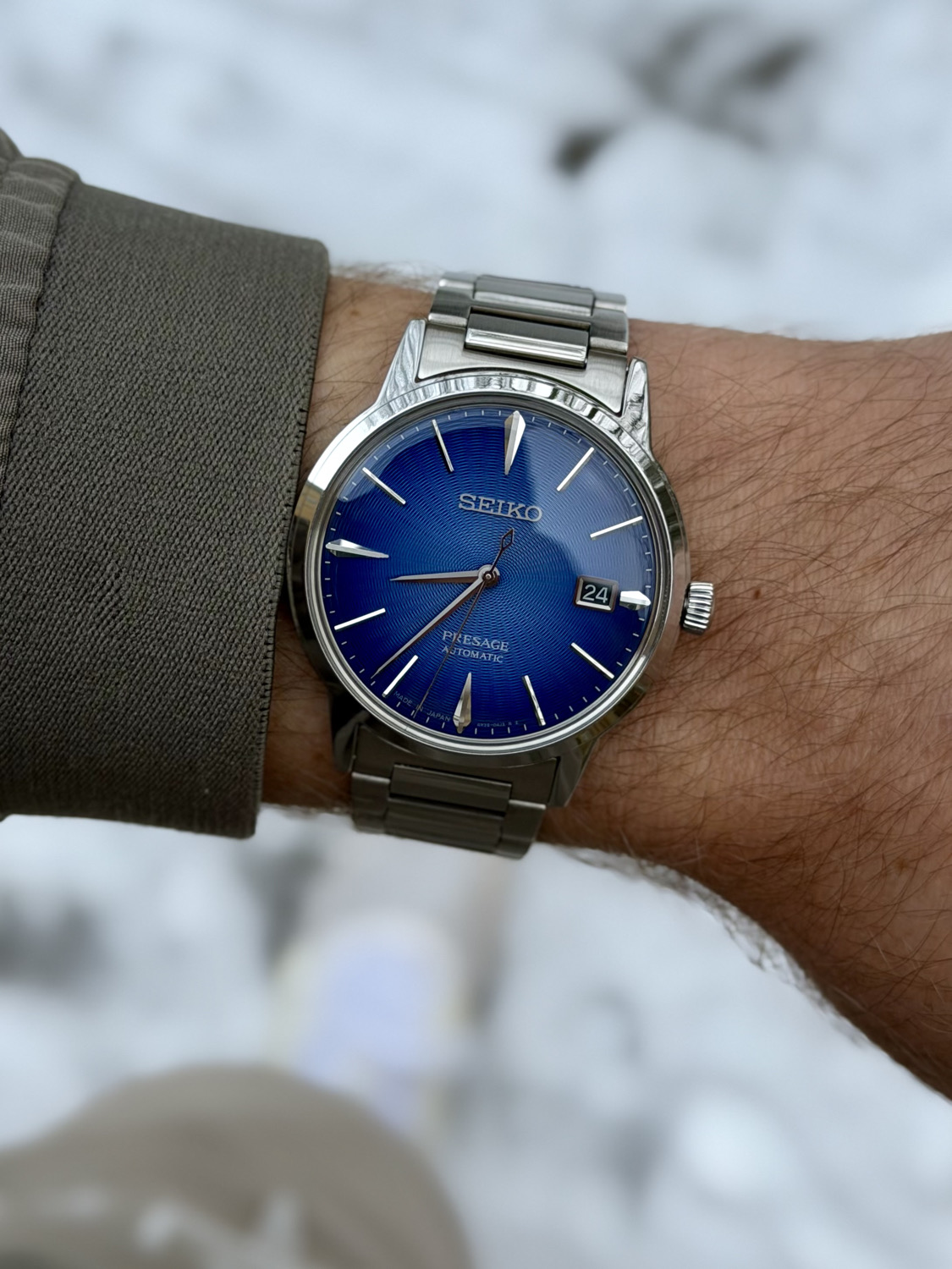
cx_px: 476
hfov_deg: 30.3
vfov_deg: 39.7
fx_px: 1760
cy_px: 634
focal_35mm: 48
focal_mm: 6.76
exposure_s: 1/94
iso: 100
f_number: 1.78
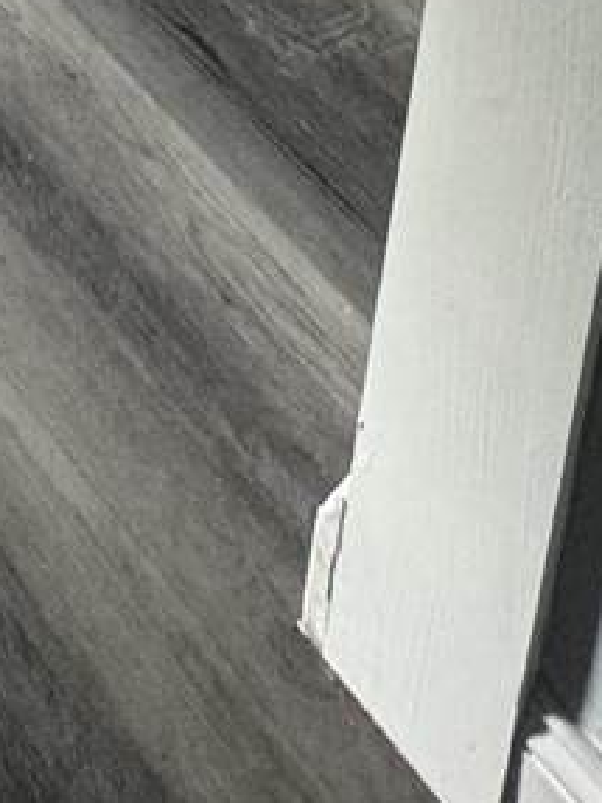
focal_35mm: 75
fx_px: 1740
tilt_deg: -12.2
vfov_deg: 13.4
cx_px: -375
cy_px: -1335
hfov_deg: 17.1
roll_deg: -2.6
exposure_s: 1/99
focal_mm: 2.22
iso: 200
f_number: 2.2
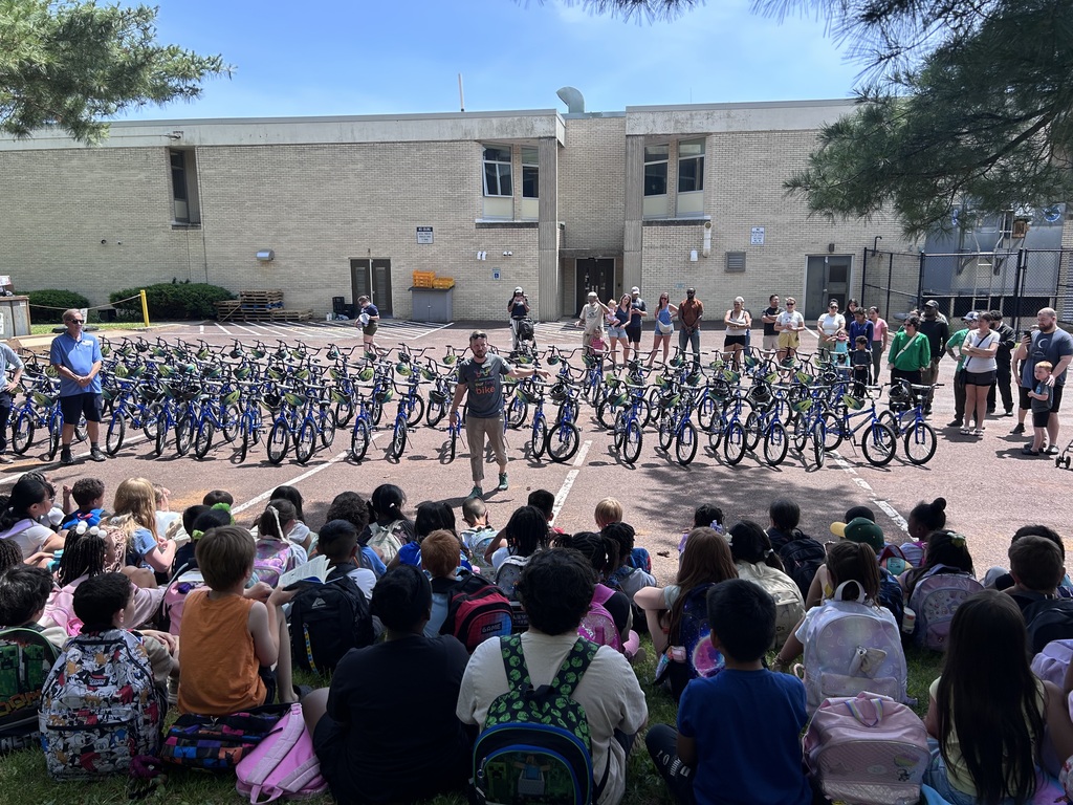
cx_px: 536
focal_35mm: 26
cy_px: 402
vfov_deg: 53.1
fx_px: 806
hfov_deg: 67.3
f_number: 1.5
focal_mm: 5.7
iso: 50
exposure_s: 1/1344
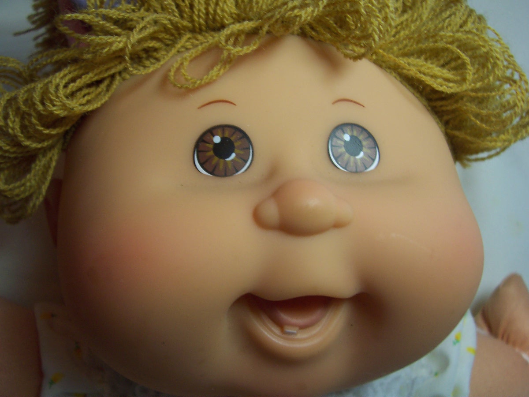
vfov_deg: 38.7
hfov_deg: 50.1
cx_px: 264
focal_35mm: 37
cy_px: 198
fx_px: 565
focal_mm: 5.6
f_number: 2.8
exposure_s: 1/90
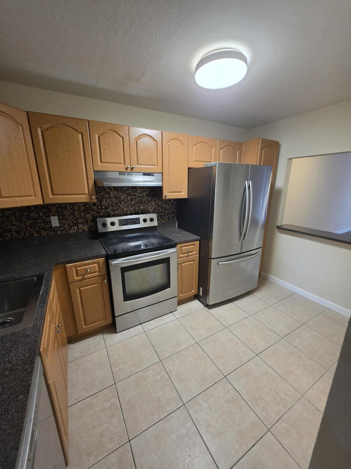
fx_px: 176
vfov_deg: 106.2
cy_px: 234
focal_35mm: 13
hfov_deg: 89.9
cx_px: 176
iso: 200
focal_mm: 2.2
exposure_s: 1/60
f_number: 1.9
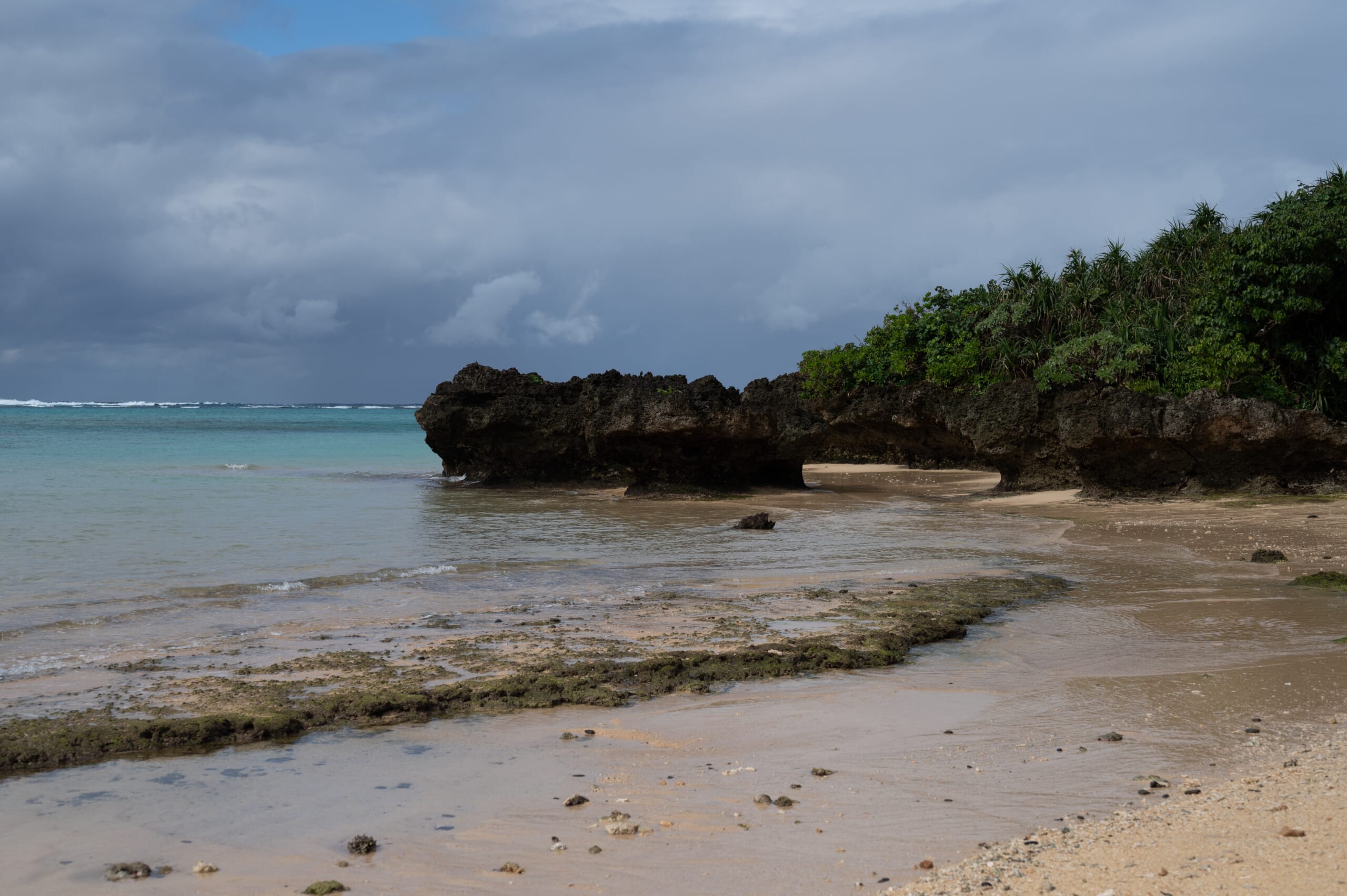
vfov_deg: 27.0
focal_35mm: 50
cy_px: 448
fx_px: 1869
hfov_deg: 39.6
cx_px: 674
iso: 100
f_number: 4
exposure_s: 1/2500
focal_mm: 50
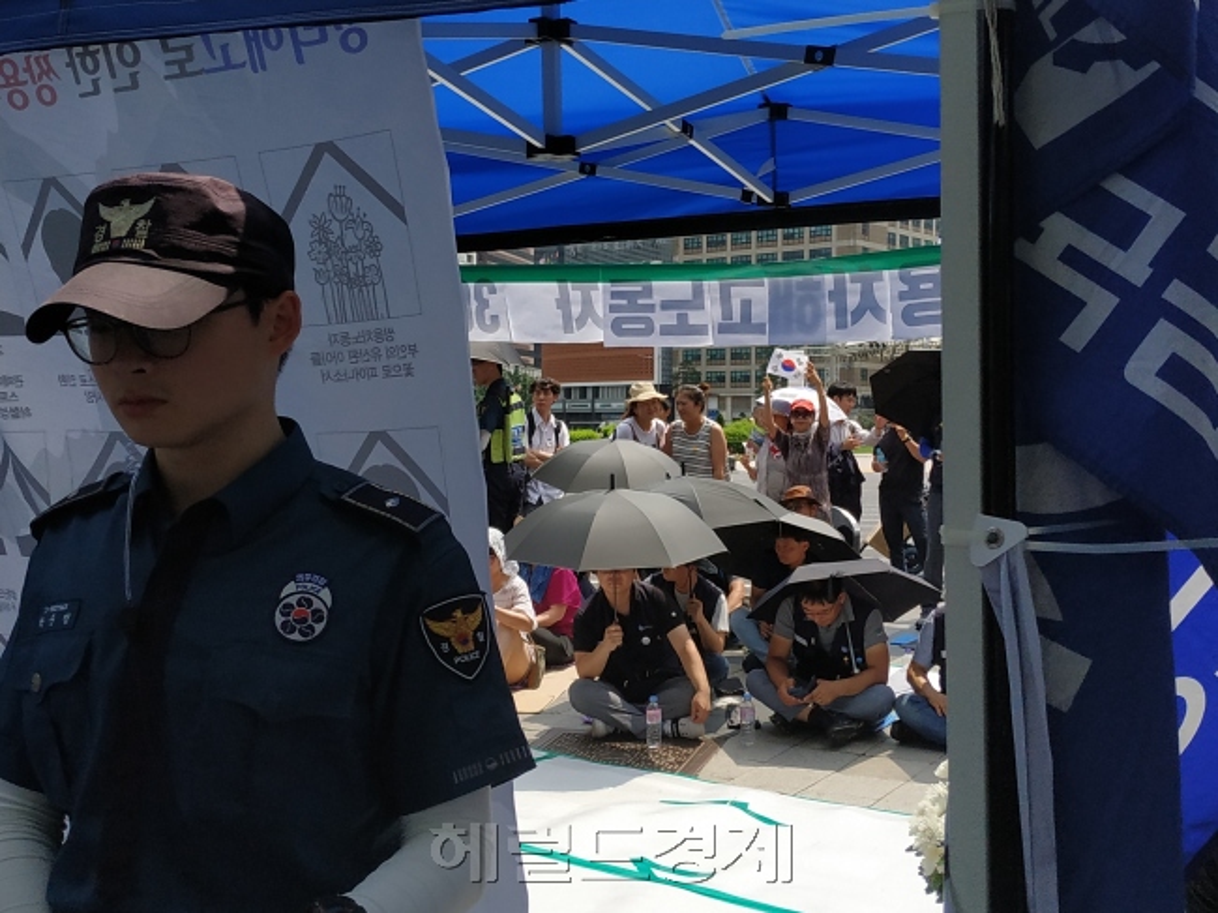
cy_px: 456
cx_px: 609
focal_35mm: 24
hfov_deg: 71.6
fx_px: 844
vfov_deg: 56.8
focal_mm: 3.94
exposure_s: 1/3374
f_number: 1.9
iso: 250
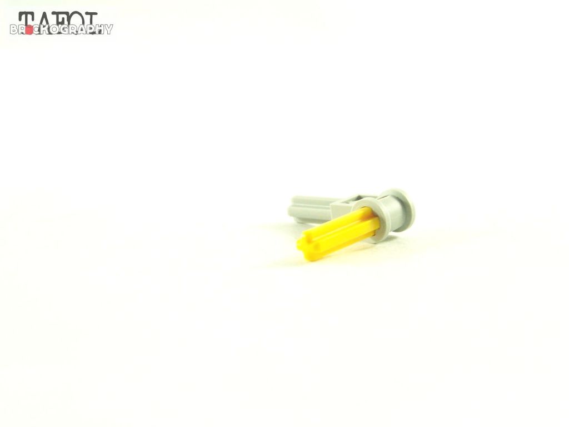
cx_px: 284
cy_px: 214
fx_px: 1233
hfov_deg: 26.0
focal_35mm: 75
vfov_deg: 19.6
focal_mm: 12.4
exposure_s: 1/60
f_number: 3.2
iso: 400
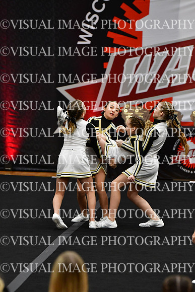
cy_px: 146
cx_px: 98
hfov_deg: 6.1
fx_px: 1827
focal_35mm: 225
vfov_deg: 9.1
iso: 4000
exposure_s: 1/800
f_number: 2.8
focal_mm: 150
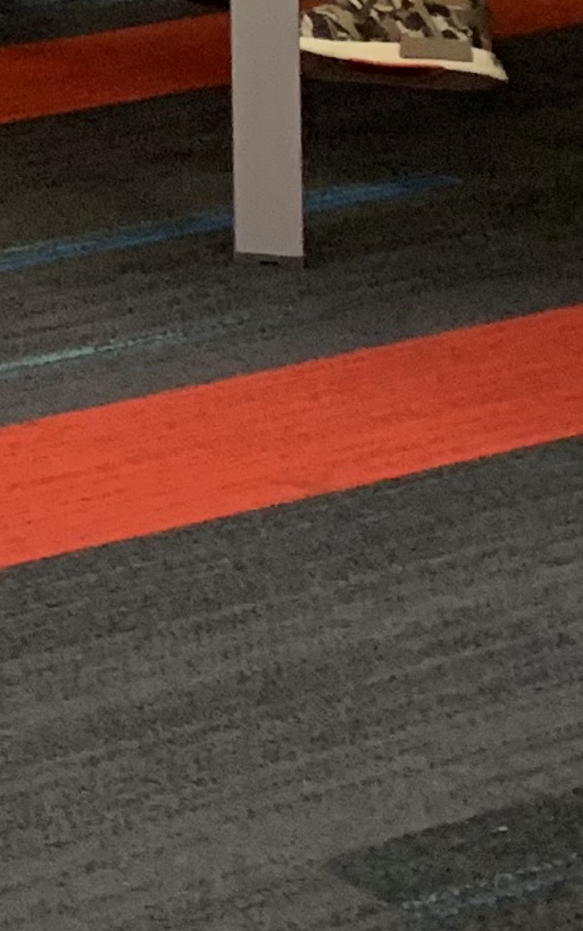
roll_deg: +1.3
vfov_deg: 12.1
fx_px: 4013
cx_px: -1534
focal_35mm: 158
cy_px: -793
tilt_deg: -1.7
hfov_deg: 6.9
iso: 160
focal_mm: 4.25
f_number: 1.8
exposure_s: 1/60
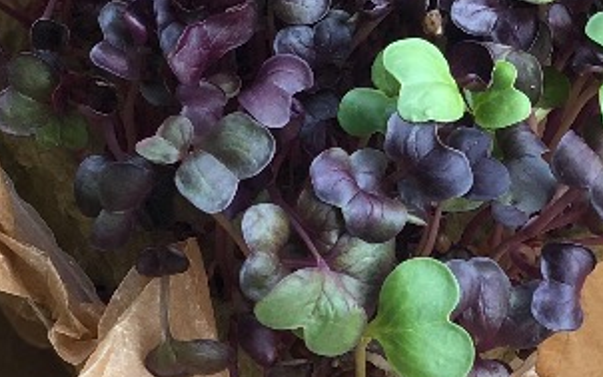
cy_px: -243
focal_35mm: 197
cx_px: -36
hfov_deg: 10.5
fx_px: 3239
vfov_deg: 6.6
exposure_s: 1/120
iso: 25
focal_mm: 6
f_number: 2.4
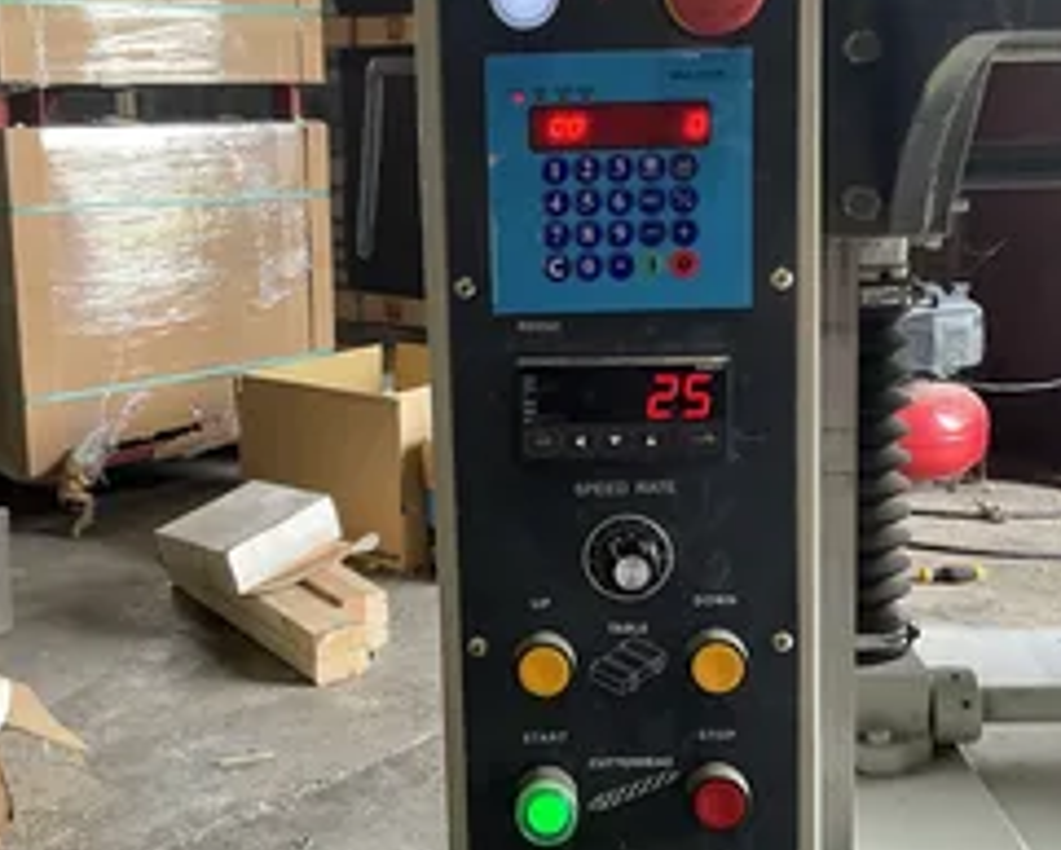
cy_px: 330
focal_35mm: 47
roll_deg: +1.6
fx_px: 1476
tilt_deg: -8.3
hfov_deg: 39.5
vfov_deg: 32.0
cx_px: 506
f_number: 1.8
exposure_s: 1/102
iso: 64
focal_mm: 3
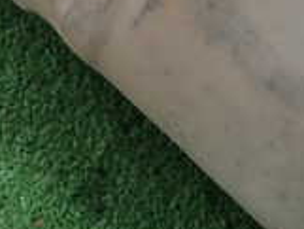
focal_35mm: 93
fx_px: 817
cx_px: 187
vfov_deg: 15.0
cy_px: -89
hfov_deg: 21.0
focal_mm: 4.5
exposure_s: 1/60
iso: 125
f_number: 2
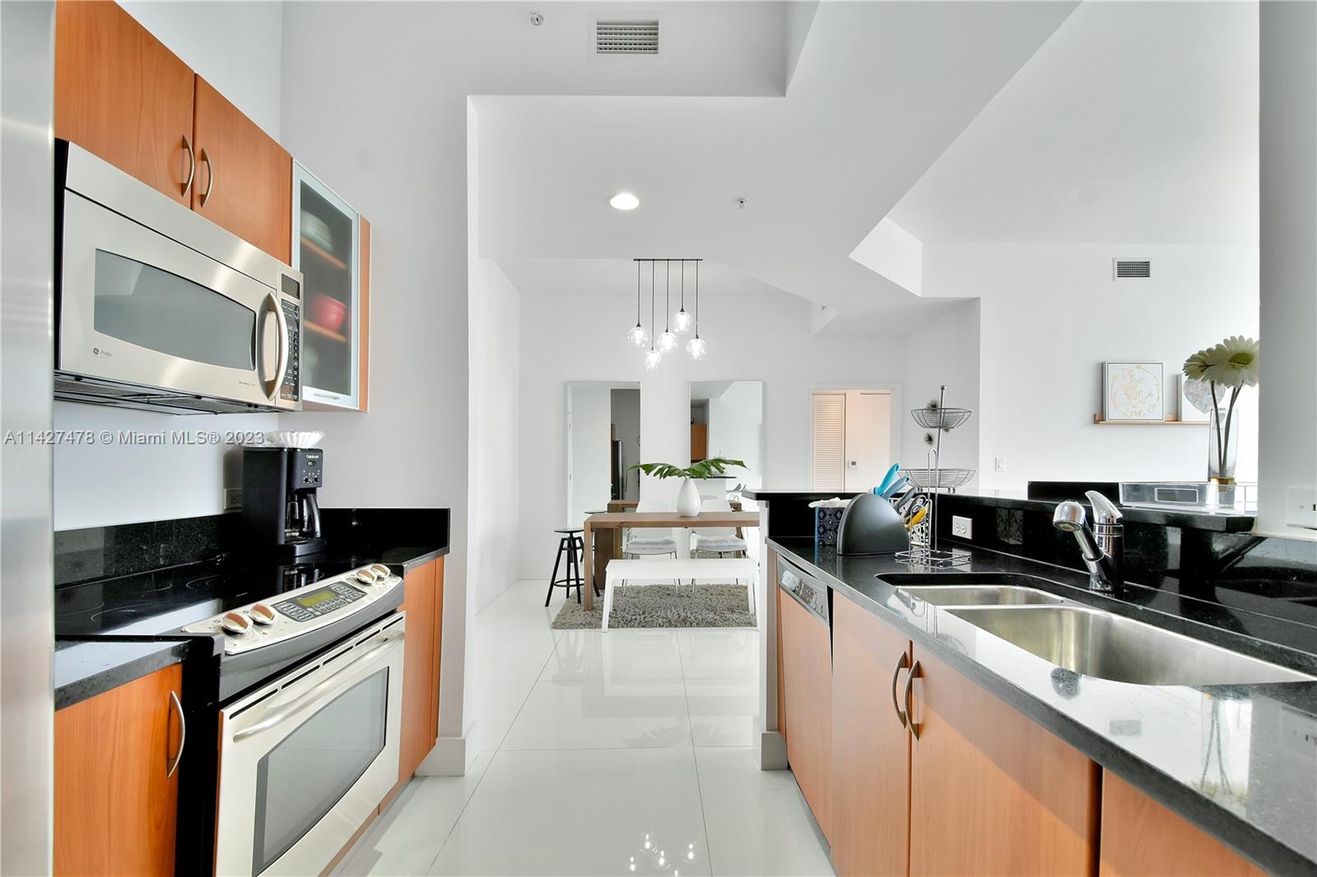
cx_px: 658
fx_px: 549
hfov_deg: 100.4
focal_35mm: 15
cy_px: 438
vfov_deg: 77.3
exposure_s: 1/15
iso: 400
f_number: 7.1
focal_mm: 10
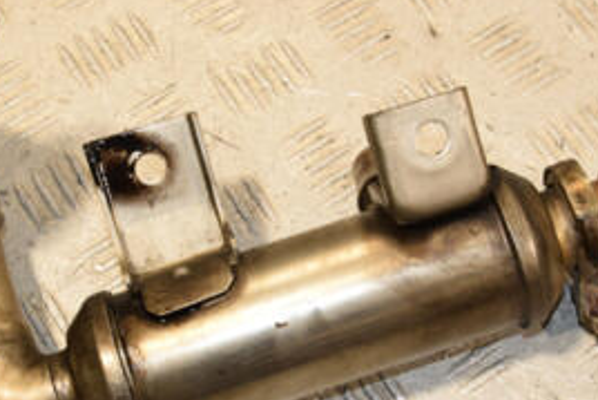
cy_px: 239
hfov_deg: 21.7
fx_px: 1562
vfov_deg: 14.6
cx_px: 281
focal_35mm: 94
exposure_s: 1/200
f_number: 8
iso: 800
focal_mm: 28
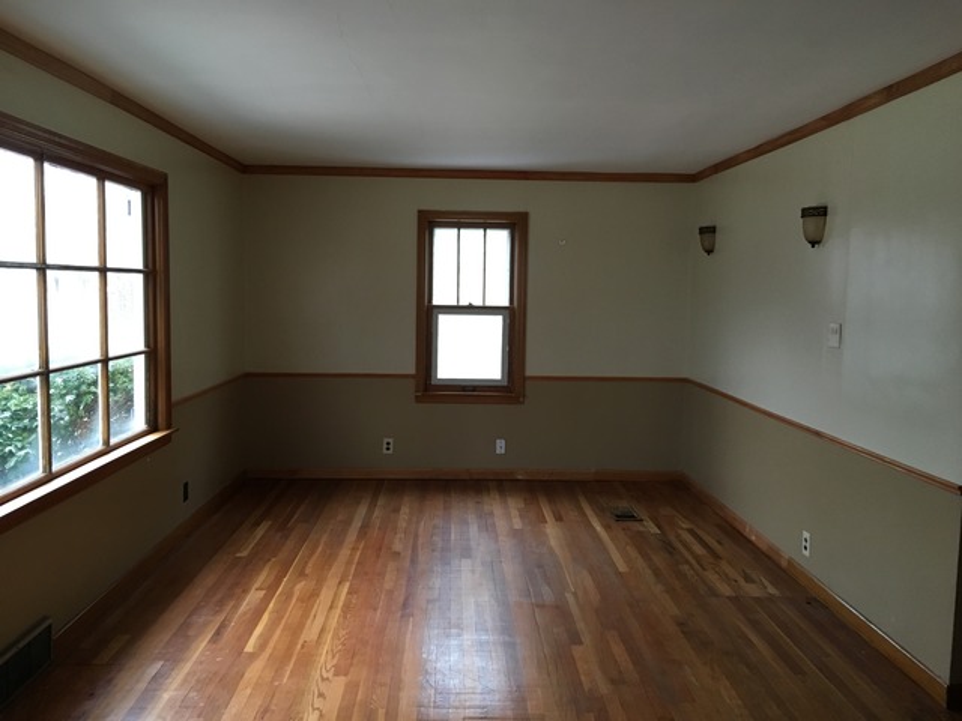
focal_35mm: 29
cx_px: 481
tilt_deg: -4.1
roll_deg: -1.0
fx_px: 806
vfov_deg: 48.2
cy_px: 360
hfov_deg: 61.7
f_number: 2.2
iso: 125
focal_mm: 4.15
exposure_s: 1/30
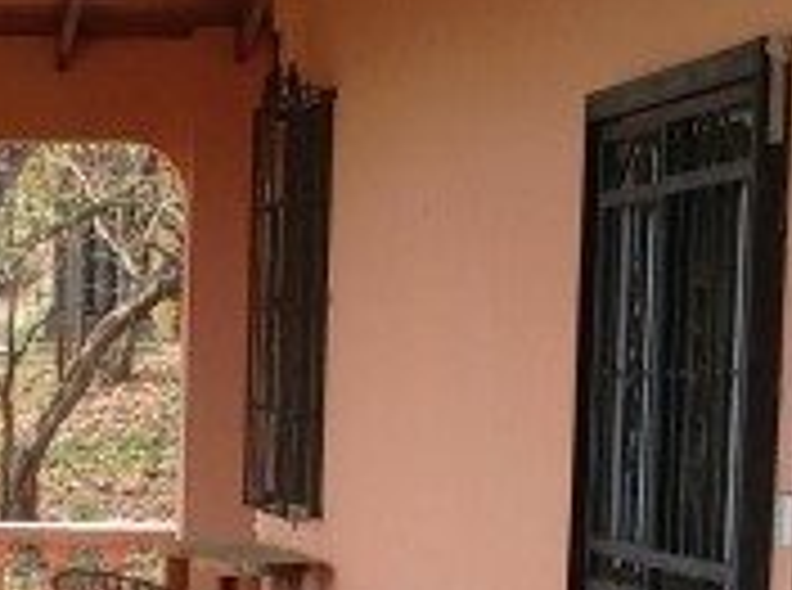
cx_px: -369
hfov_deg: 9.4
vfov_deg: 7.1
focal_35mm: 205
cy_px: 910
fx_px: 4678
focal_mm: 4.28
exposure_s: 1/432
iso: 50
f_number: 2.4
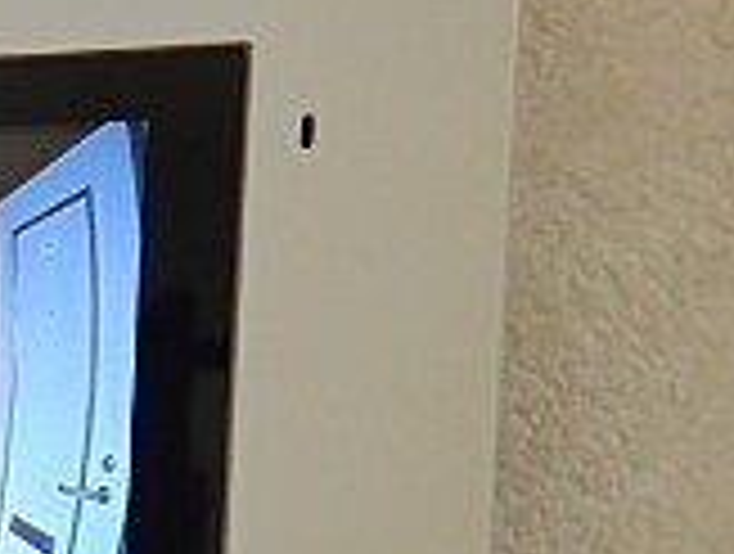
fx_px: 1998
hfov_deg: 18.3
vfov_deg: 15.0
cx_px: -401
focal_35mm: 94
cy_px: 743
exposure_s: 1/30
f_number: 2.8
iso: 125
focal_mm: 4.3
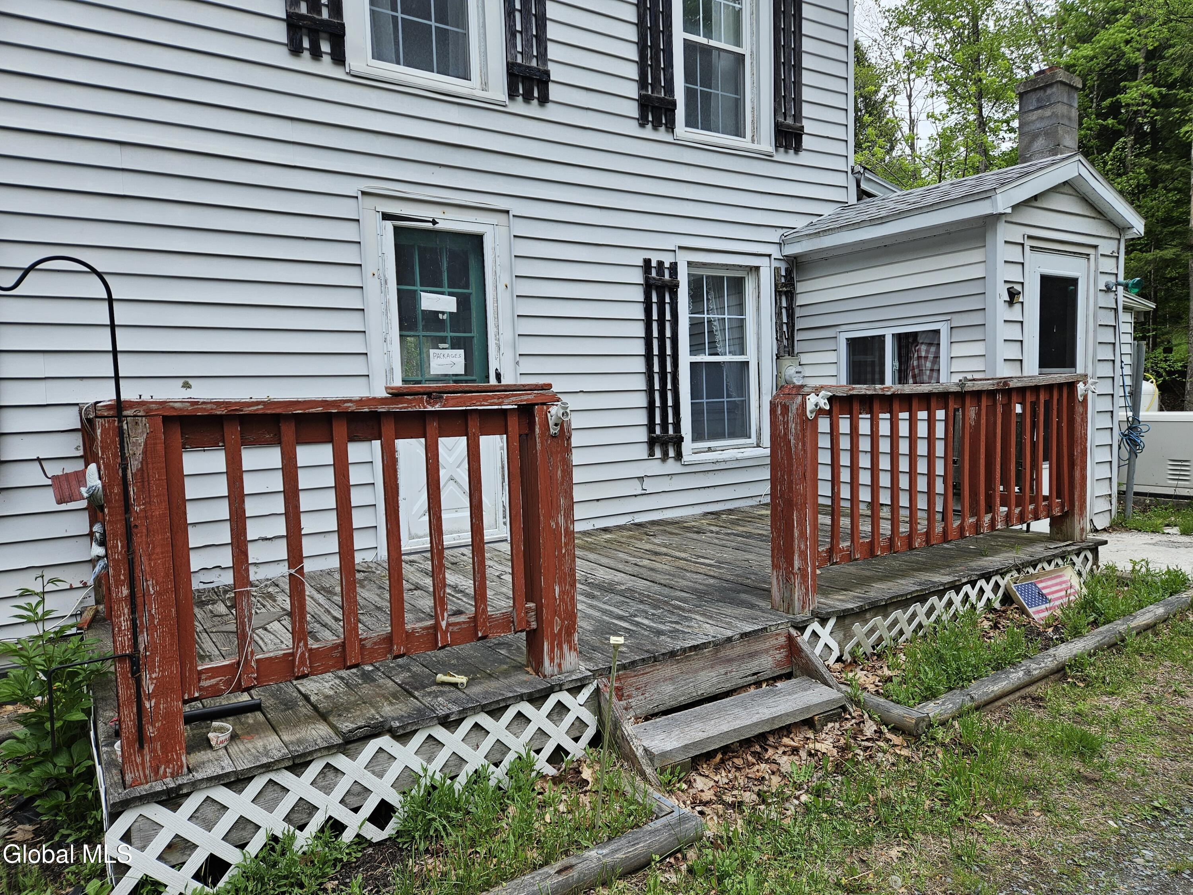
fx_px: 793
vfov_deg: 58.9
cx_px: 596
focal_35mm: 23
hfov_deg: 73.9
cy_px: 448
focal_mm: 5.4
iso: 25
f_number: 1.8
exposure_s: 1/468
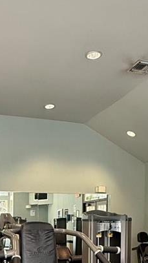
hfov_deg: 26.5
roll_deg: +0.0
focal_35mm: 45
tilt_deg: -2.6
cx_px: 61
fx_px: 314
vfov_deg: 41.7
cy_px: 238
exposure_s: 1/60
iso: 320
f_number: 2.2
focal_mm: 2.22
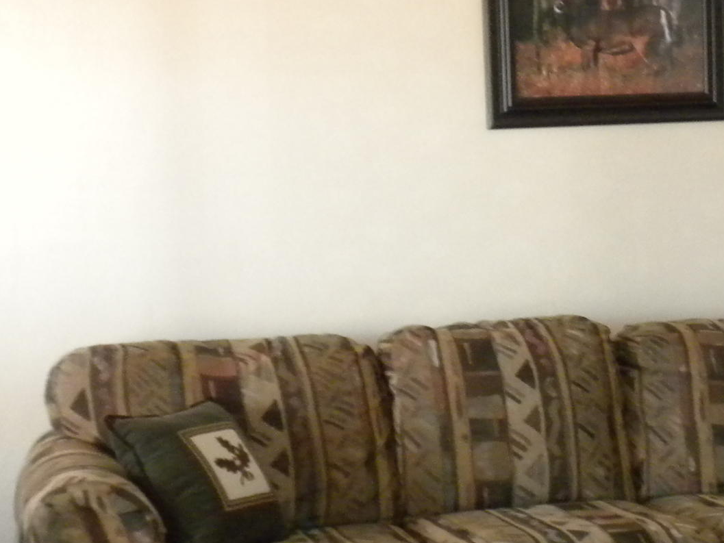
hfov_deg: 18.3
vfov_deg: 14.1
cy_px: 364
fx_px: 2196
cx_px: 687
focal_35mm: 105
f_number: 3.5
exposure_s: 1/30
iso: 400
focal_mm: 6.6
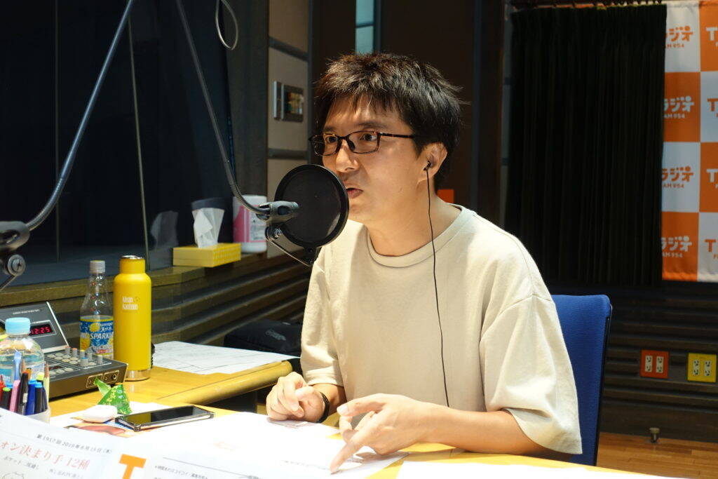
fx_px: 1017
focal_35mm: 51
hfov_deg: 38.9
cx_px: 359
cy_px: 240
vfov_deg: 26.5
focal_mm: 18.7
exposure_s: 1/50
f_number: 2.8
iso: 500
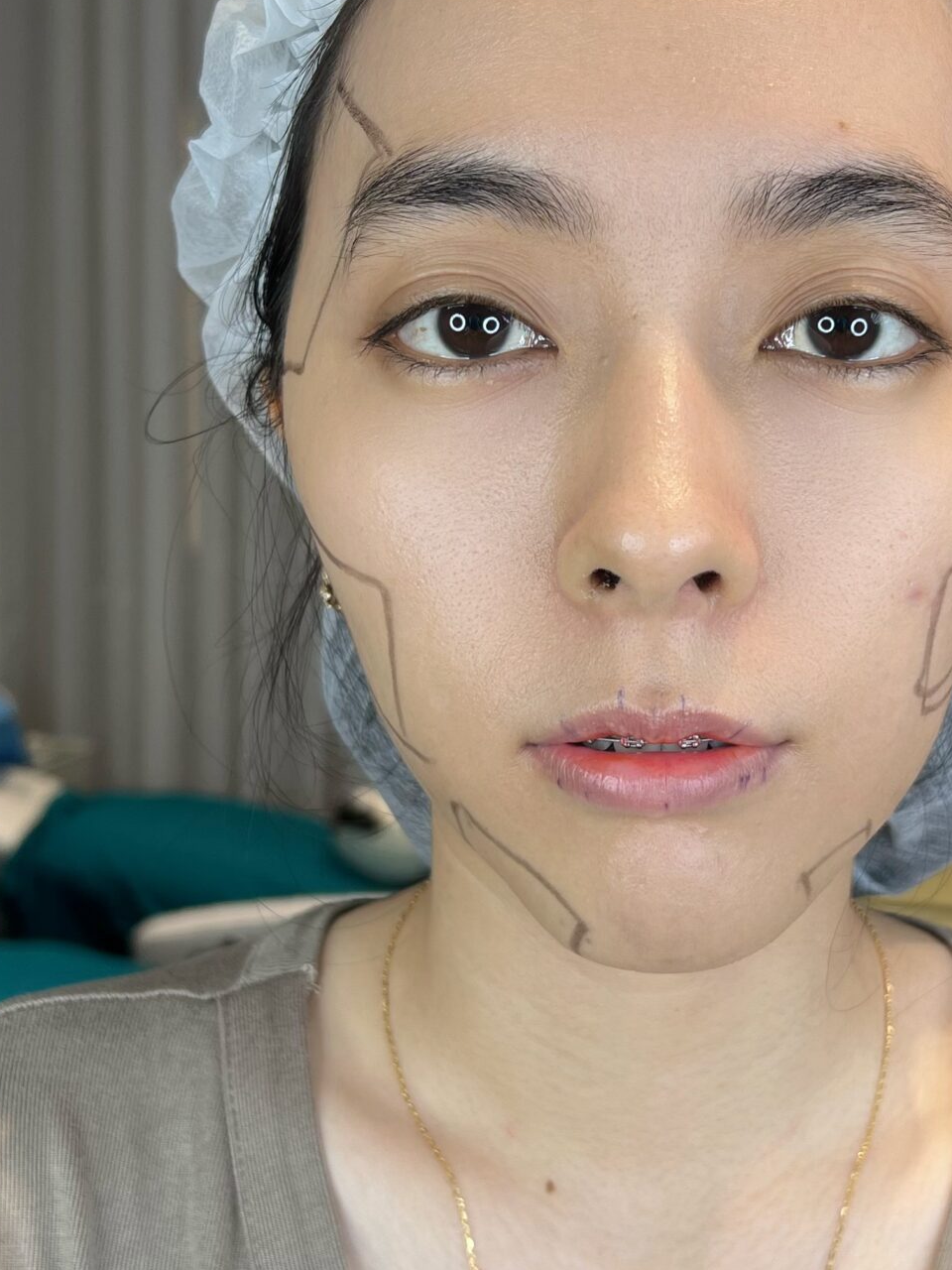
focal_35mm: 52
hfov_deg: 27.8
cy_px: 589
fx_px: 1907
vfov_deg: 36.8
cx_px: 653
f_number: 1.5
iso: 32
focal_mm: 5.7
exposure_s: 1/121
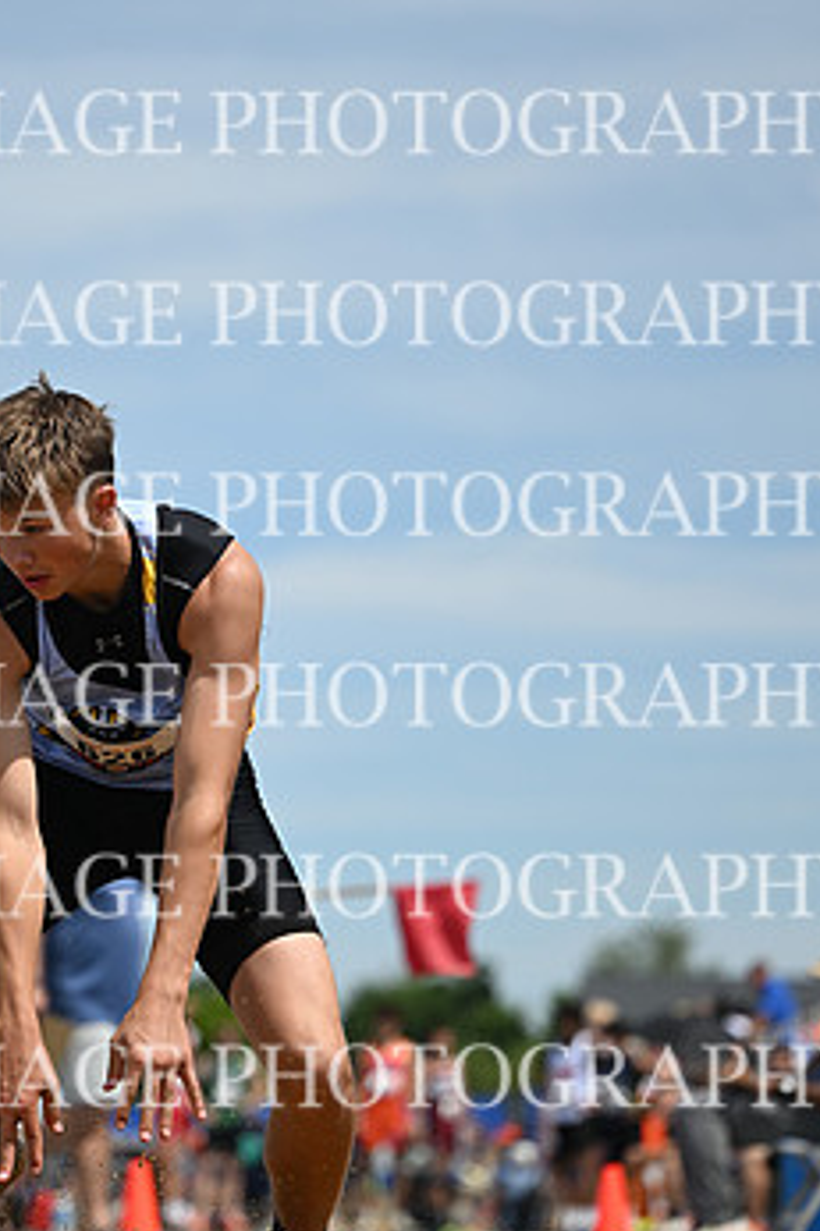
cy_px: 600
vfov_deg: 11.8
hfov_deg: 7.9
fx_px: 5950
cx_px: 186
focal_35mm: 174
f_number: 2.8
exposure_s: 1/5000
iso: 160
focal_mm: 104
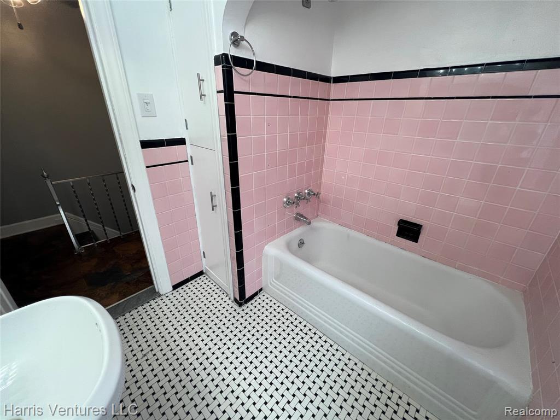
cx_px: 280
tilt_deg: -24.2
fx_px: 210
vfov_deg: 89.9
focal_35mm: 13
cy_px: 210
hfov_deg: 106.2
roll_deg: -1.3
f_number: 1.8
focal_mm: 1.57
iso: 125
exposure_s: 1/120
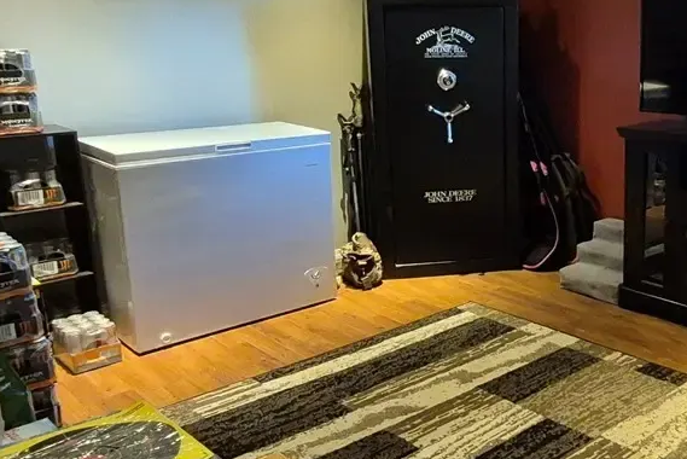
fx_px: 726
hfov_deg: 48.2
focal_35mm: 38
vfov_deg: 35.1
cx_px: 536
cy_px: 222
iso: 800
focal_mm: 1.74
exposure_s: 1/60
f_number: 2.2
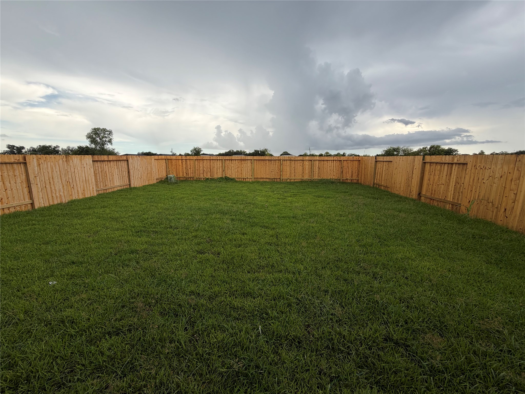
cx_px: 262
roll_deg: +0.3
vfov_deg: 85.7
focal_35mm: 14
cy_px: 197
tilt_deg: -8.6
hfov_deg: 102.1
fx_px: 212
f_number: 2.2
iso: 50
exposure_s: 1/502
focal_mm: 2.22
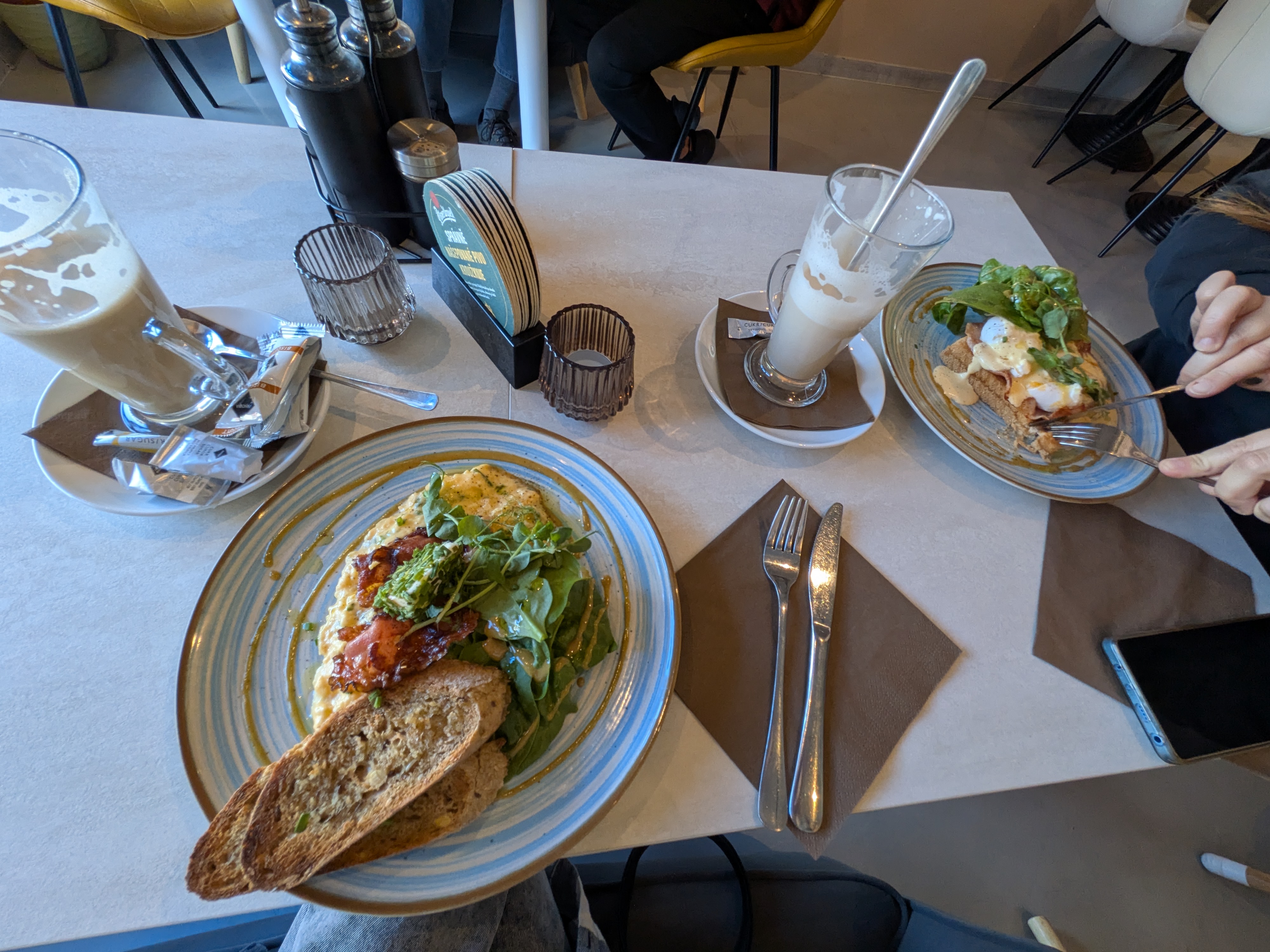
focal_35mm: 14
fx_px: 514
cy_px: 476
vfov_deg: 85.7
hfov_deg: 102.1
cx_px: 635
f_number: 2.2
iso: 212
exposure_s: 1/100
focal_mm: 1.85
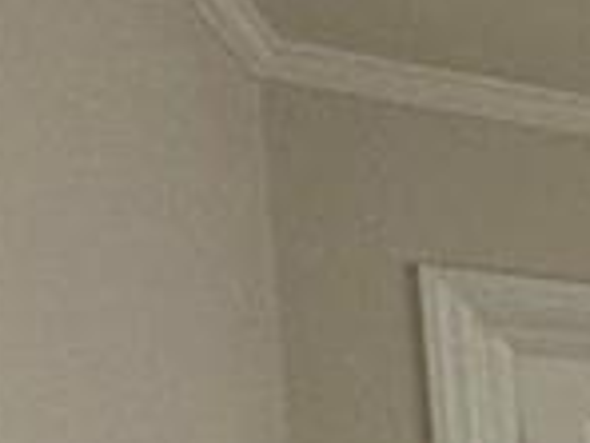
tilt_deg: -6.0
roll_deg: -0.7
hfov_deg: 9.9
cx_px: 2013
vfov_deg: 13.2
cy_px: 886
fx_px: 1653
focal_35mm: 97
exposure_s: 1/120
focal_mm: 2.22
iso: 200
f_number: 2.2
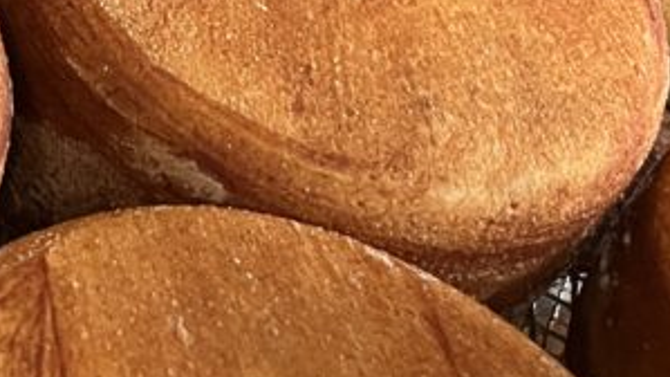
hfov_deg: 18.7
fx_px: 1723
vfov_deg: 12.0
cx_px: -403
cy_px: -171
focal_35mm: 97
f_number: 1.6
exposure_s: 1/33
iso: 500
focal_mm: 5.1
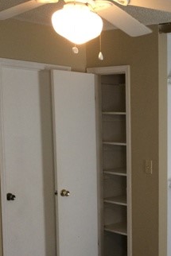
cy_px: 172
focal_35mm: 62
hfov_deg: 20.3
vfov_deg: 32.1
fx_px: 441
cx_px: 216
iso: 100
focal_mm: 4.12
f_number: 2.2
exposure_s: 1/30
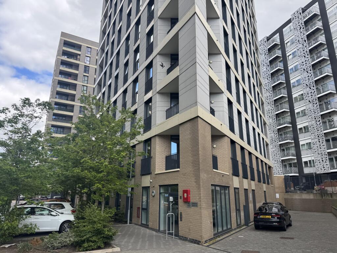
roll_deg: -1.0
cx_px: 168
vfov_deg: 56.8
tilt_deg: +16.9
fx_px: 234
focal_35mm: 24
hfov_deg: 71.6
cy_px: 126
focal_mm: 6.76
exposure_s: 1/888
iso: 80
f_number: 1.78
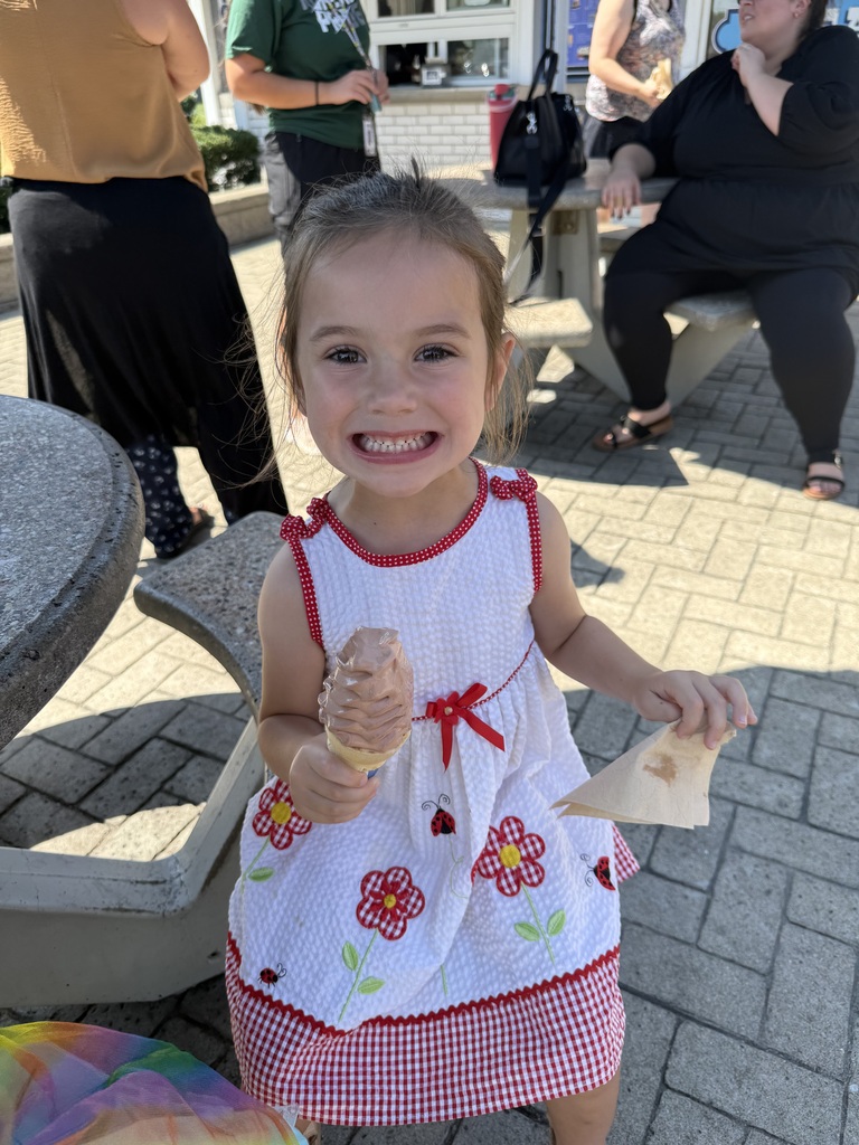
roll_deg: +1.9
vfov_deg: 71.6
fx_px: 794
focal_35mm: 24
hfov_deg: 56.8
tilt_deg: -30.8
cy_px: 572
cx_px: 430
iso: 80
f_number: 1.78
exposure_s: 1/1032
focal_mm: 6.76
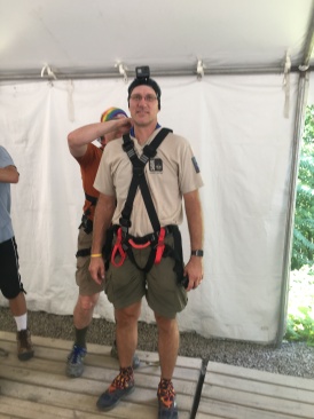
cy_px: 210
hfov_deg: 48.2
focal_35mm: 29
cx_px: 157
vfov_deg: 61.7
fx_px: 351
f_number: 2.2
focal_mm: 4.15
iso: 25
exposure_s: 1/30
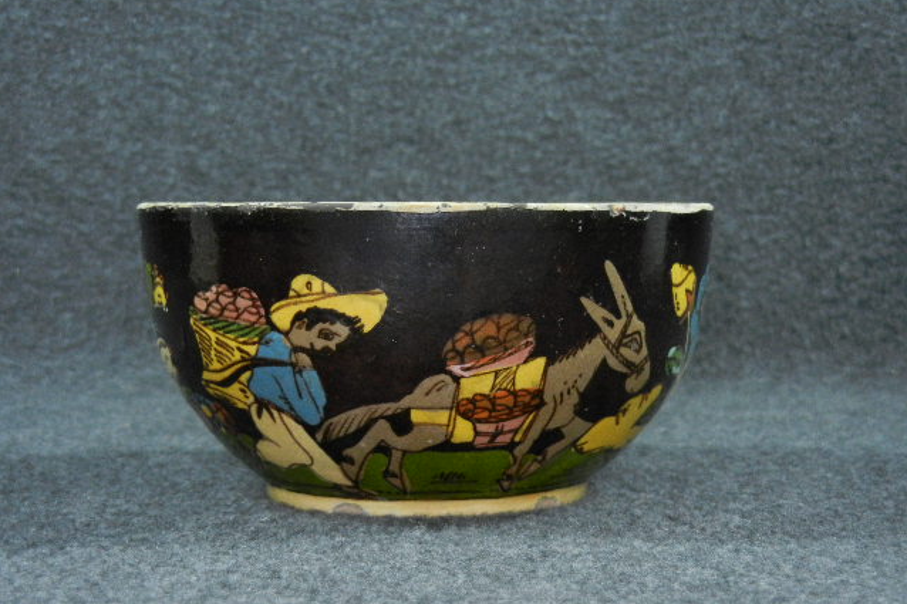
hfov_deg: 28.5
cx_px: 454
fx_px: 1788
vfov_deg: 19.2
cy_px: 310
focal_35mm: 71
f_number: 4.1
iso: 800
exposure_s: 1/30
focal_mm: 12.2
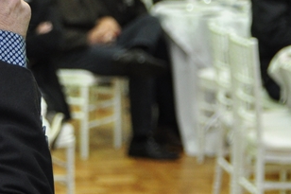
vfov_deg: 8.0
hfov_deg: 12.0
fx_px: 1373
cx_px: 38
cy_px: -60
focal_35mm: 170
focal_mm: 29
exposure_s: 1/60
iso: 640
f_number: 2.8
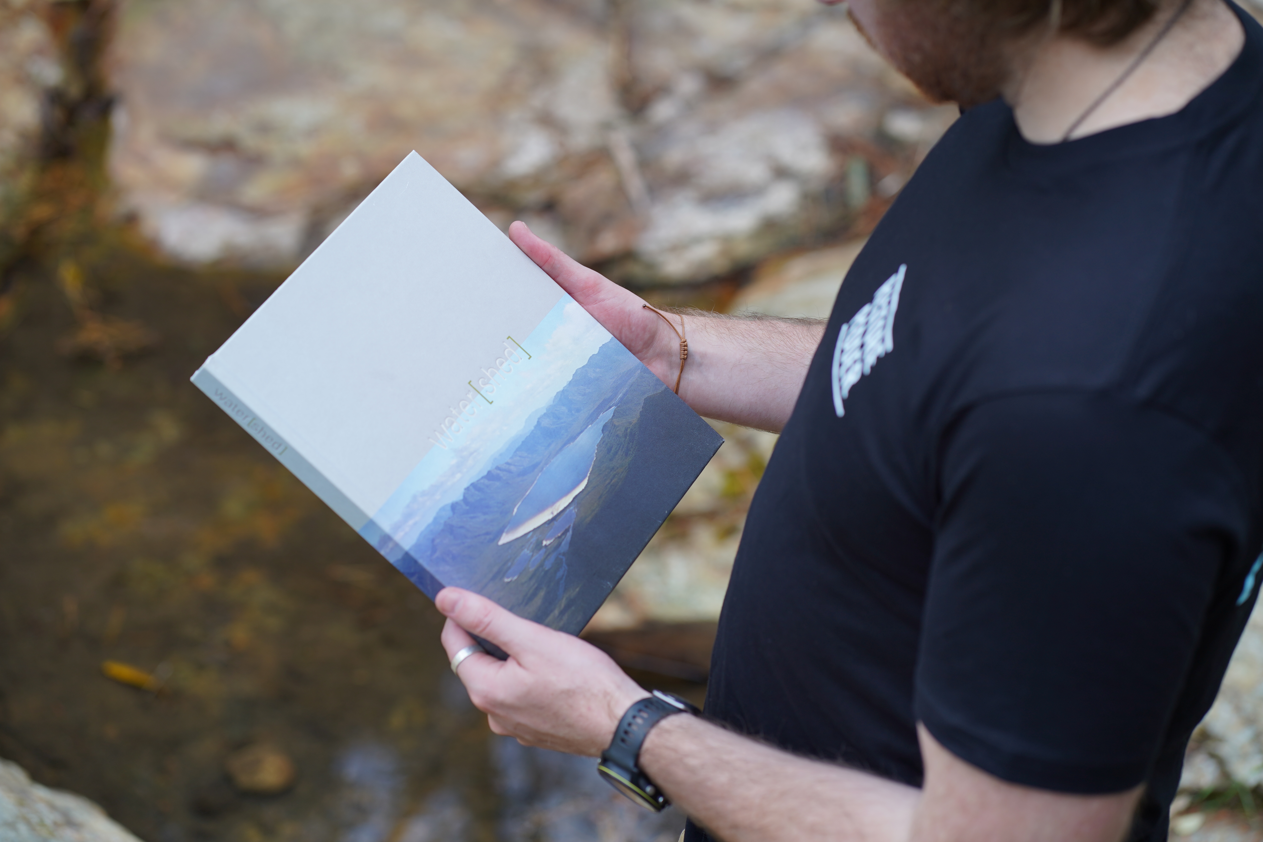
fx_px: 2982
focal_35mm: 85
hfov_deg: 23.9
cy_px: 421
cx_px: 632
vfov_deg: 16.1
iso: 100
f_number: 4
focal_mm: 85
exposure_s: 1/100
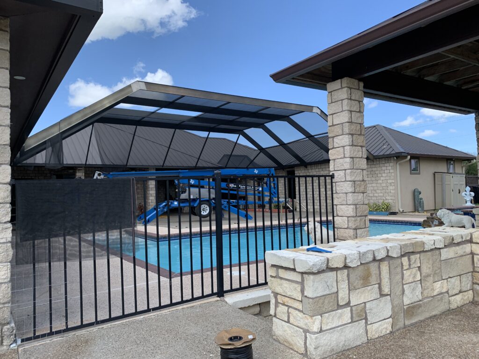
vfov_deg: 53.1
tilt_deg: -0.5
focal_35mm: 26
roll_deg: +1.7
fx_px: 360
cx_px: 240
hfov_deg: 67.3
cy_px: 180
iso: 25
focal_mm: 4.25
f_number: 1.8
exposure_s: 1/1220
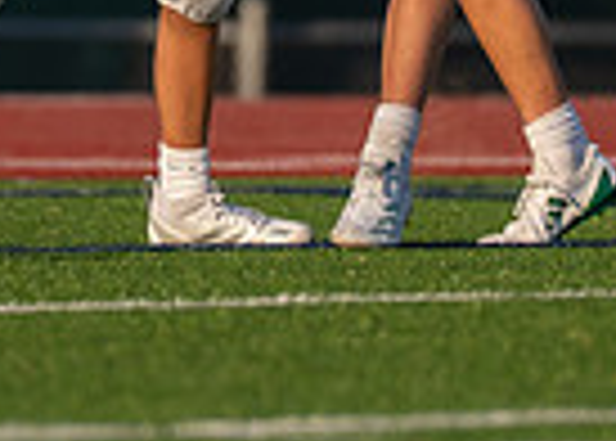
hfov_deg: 1.3
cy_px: -248
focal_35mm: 1534
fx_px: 26850
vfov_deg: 0.9
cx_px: 253
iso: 100
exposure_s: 1/2500
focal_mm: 200
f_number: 2.8
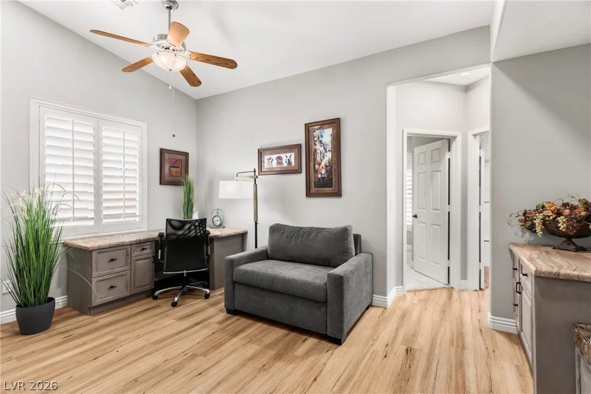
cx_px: 296
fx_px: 279
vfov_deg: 70.5
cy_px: 197
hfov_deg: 93.3
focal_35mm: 17
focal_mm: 17
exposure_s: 1/4
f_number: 8
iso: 400
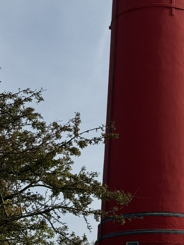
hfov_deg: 12.6
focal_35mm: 117
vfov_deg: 16.5
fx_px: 829
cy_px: -3
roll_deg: +0.0
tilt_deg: +27.1
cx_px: 157
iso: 64
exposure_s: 1/8772
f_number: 1.78
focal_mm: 6.76
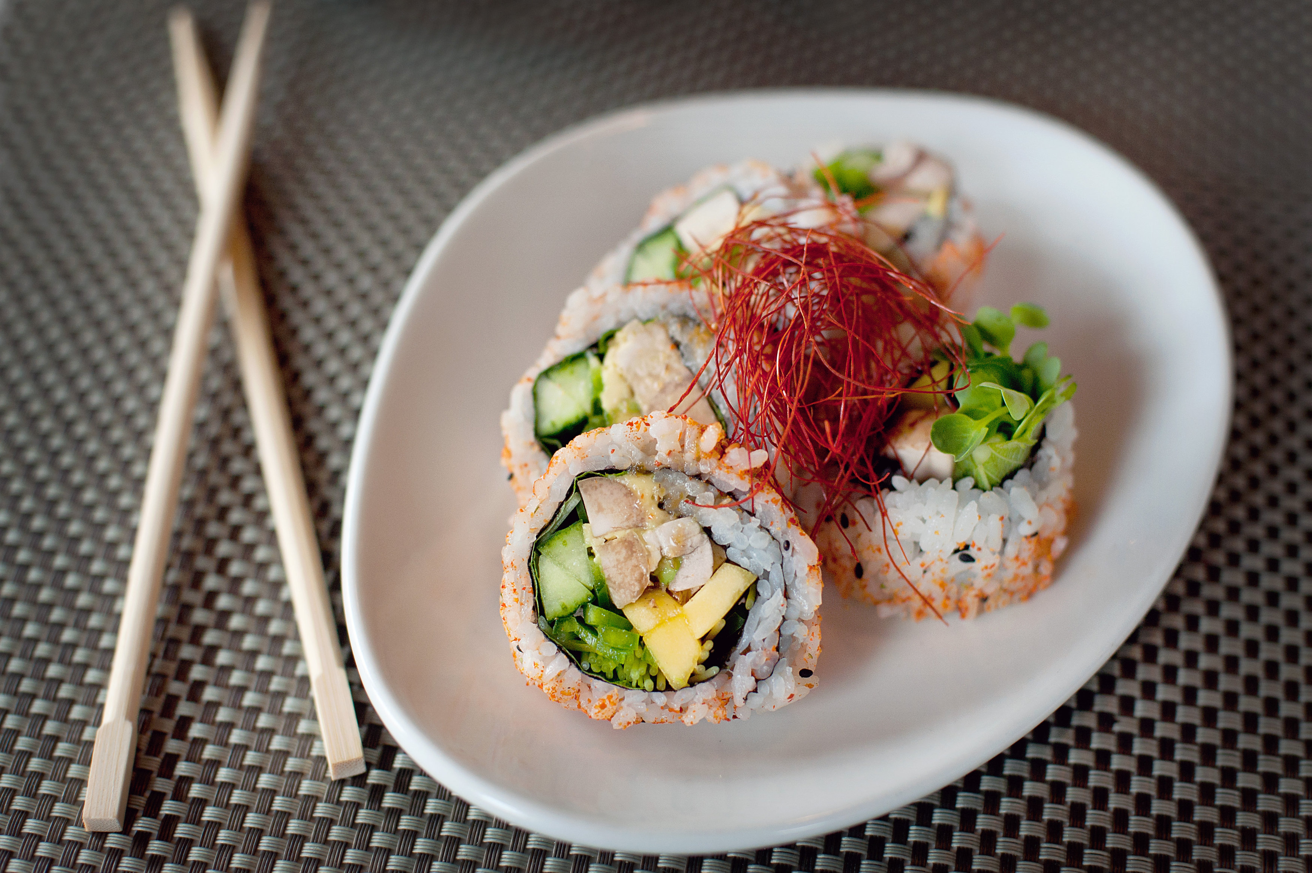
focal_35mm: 50
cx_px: 656
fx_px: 1821
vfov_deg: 27.0
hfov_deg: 39.6
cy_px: 436
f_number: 3.2
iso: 800
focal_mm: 50
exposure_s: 1/250
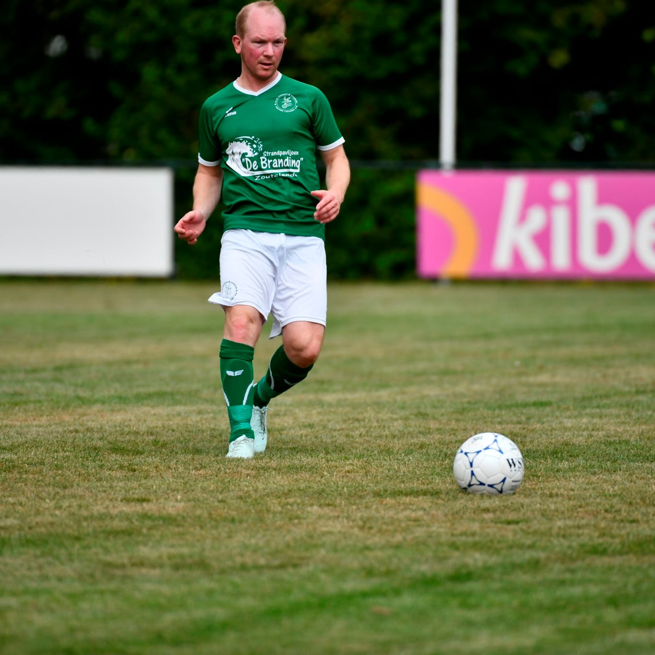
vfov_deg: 4.6
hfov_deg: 4.6
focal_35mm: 384
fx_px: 8221
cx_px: 303
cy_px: 327
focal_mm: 300
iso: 400
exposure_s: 1/3000
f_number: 4.8
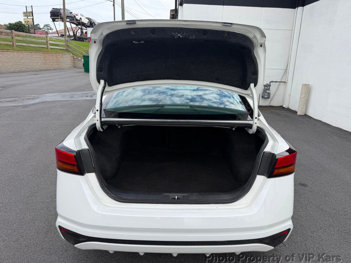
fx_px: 253
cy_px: 133
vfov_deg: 54.9
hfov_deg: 69.4
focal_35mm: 25
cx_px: 177
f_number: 1.78
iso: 80
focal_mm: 6.76
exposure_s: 1/992
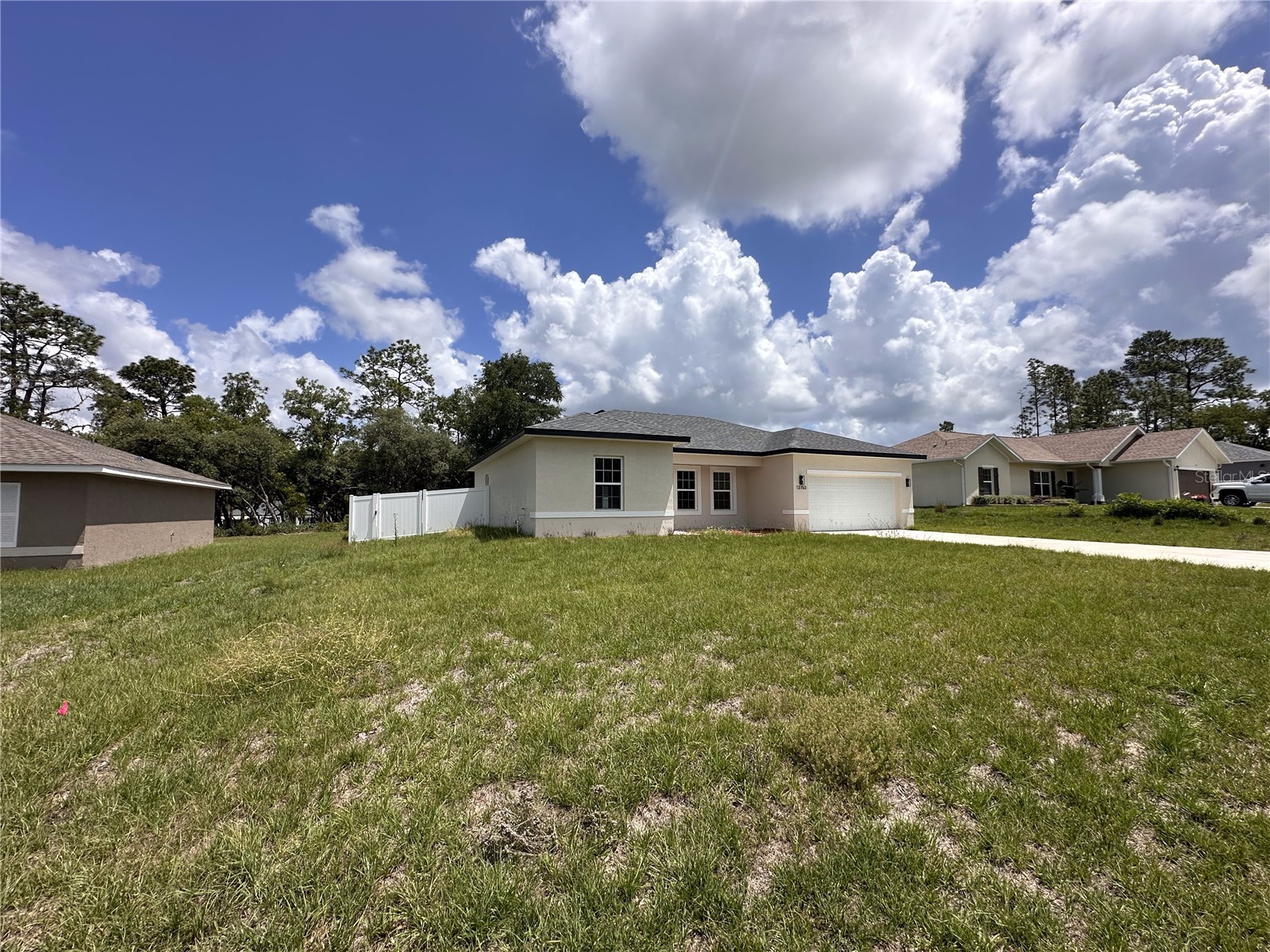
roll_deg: +0.0
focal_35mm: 14
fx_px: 514
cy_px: 476
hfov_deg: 102.1
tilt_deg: +4.4
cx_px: 635
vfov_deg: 85.7
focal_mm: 2.22
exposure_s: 1/3040
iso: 40
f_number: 2.2
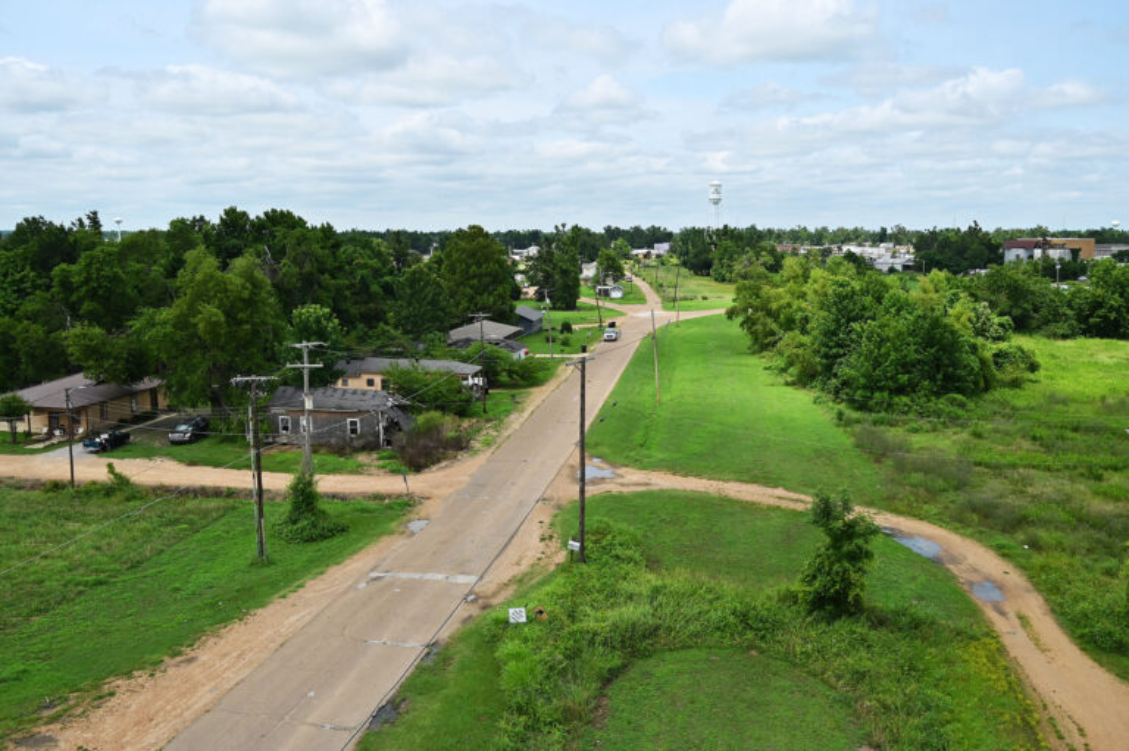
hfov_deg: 63.7
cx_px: 564
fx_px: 909
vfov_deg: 44.9
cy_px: 376
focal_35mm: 29
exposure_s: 1/2500
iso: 250
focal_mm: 29
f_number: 4.5
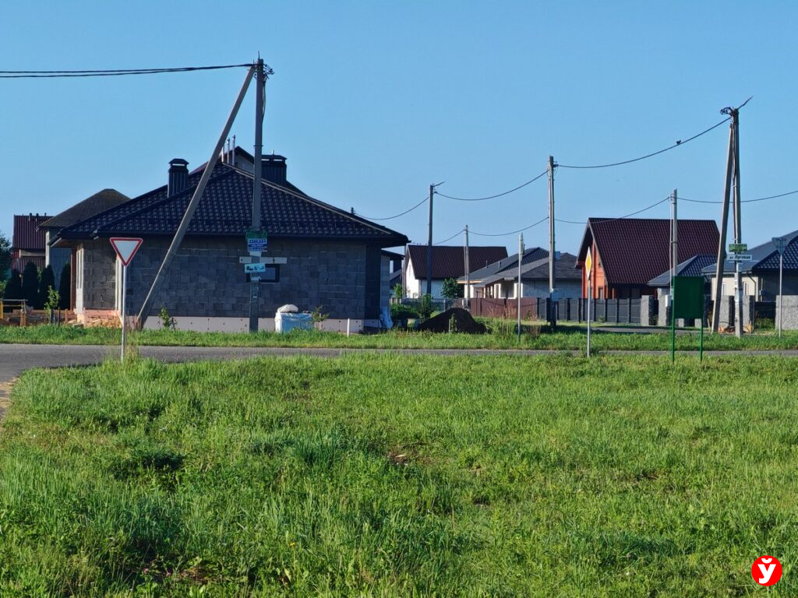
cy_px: 299
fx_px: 2582
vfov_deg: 13.2
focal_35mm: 112
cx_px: 399
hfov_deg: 17.6
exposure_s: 1/550
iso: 50
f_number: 2.4
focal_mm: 8.67
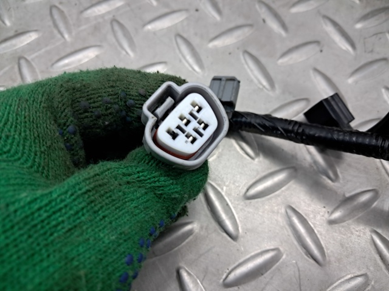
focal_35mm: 27
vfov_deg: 51.3
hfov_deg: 65.4
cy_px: 146
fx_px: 303
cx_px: 194
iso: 125
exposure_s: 1/50
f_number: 1.8
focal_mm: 4
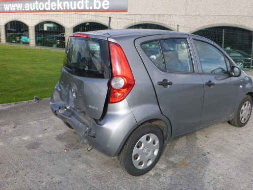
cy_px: 77
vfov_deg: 45.2
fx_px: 227
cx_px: 137
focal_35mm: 31
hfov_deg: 58.3
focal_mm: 4.5
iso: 100
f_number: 3.9
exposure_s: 1/320
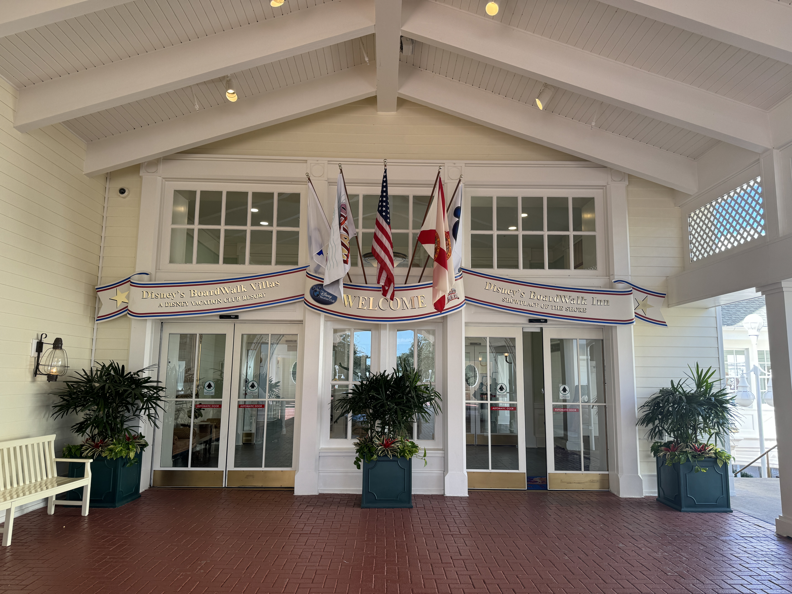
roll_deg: -0.8
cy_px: 297
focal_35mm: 24
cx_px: 396
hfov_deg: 71.6
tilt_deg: +7.4
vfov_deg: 56.8
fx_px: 549
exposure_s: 1/223
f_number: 1.78
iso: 64
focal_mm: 6.86
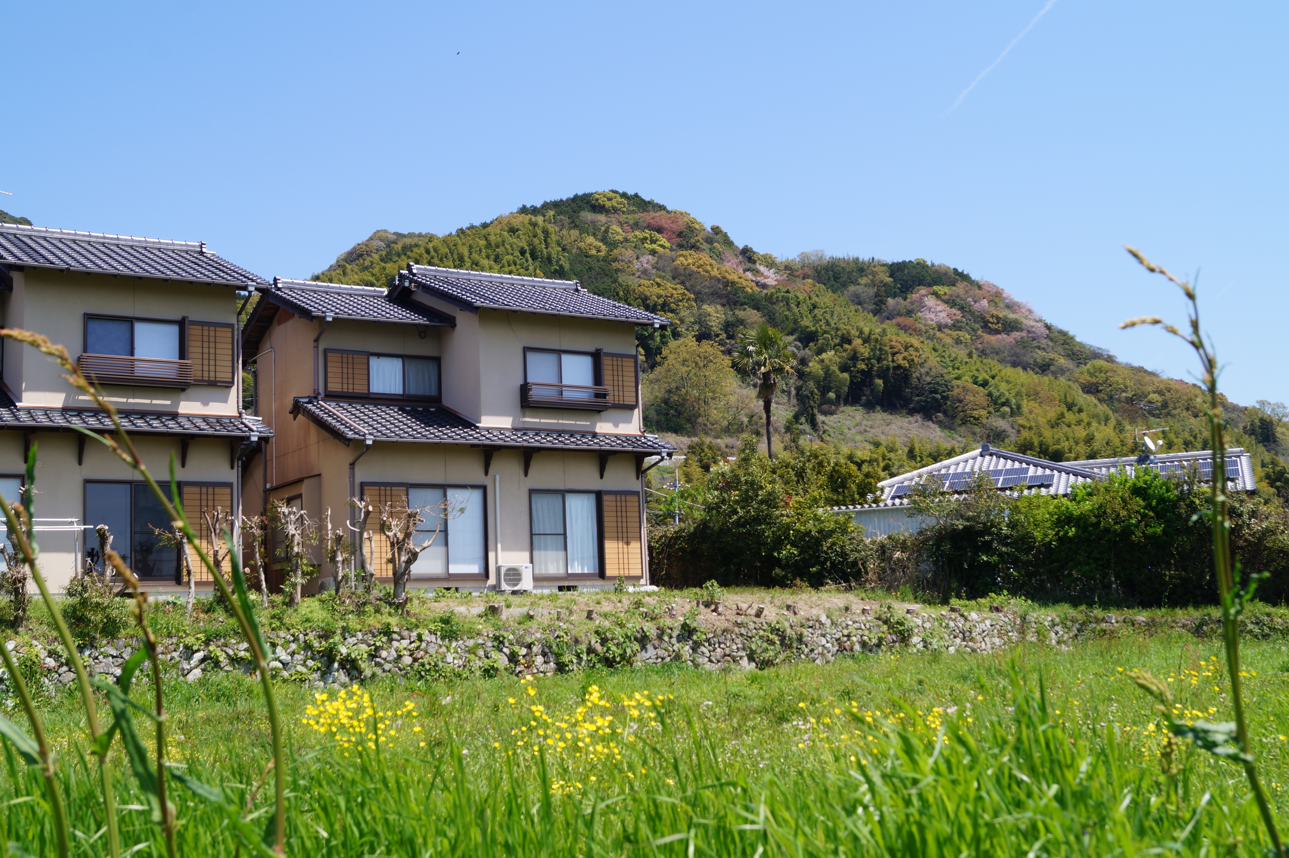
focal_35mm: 39
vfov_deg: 34.2
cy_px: 429
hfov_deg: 49.6
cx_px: 644
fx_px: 1395
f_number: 10
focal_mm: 26
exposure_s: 1/125
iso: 100
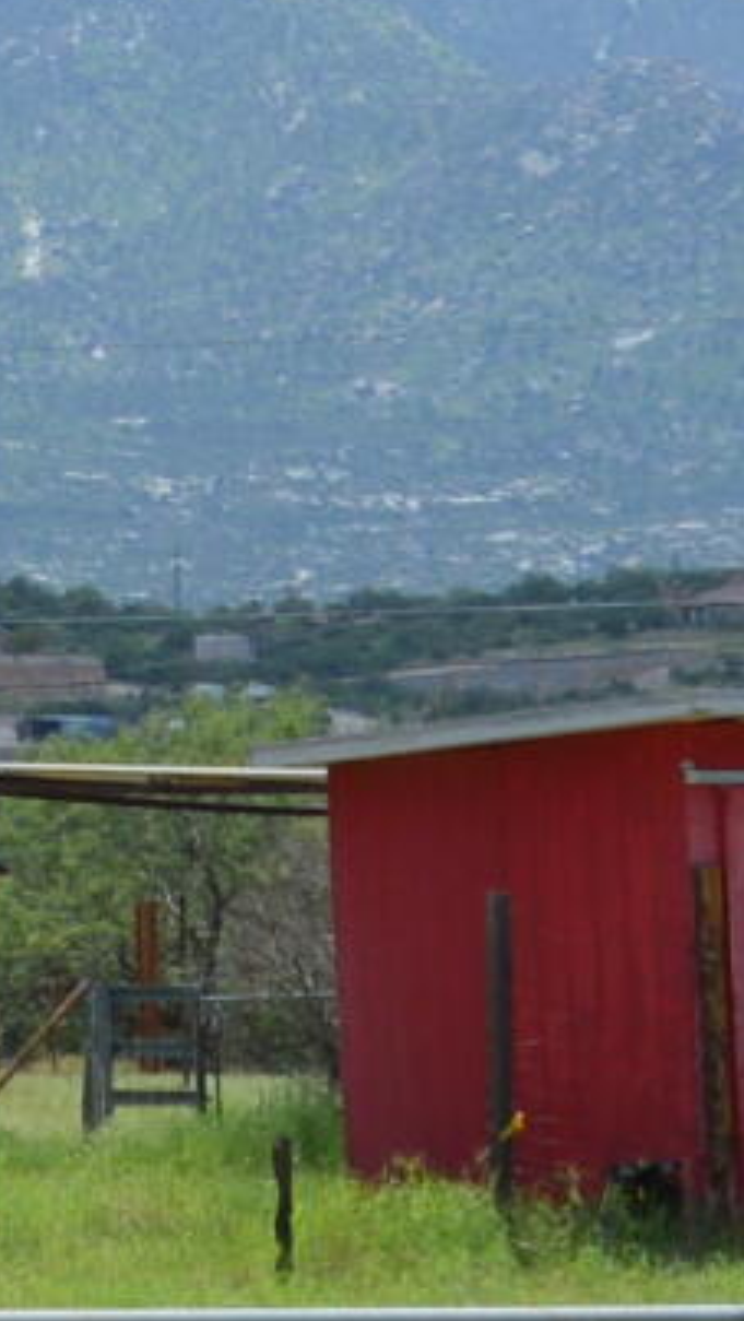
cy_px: -610
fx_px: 10651
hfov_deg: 3.8
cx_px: -2307
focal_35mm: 304
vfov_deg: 7.0
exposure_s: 1/320
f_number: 9
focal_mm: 26
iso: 100
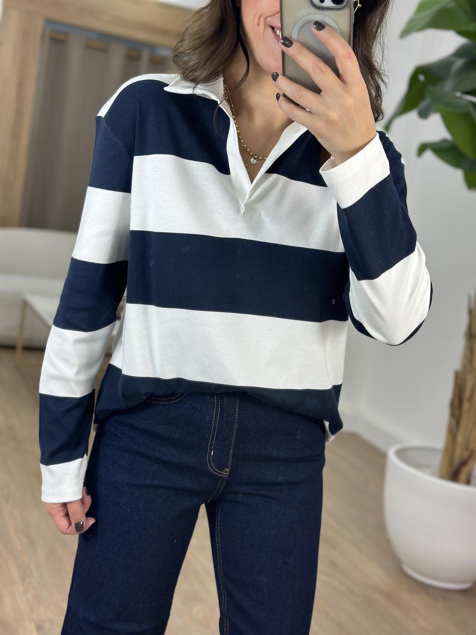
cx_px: 238
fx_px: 880
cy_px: 318
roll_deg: -8.8
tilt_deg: -32.4
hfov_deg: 30.3
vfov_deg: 39.7
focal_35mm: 48
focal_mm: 6.86
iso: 64
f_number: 1.78
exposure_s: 1/153
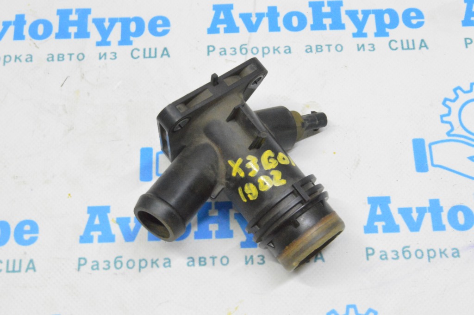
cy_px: 158
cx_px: 237
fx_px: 789
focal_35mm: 60
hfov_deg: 33.4
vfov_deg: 22.6
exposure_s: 1/15
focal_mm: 40
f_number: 20
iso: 6400
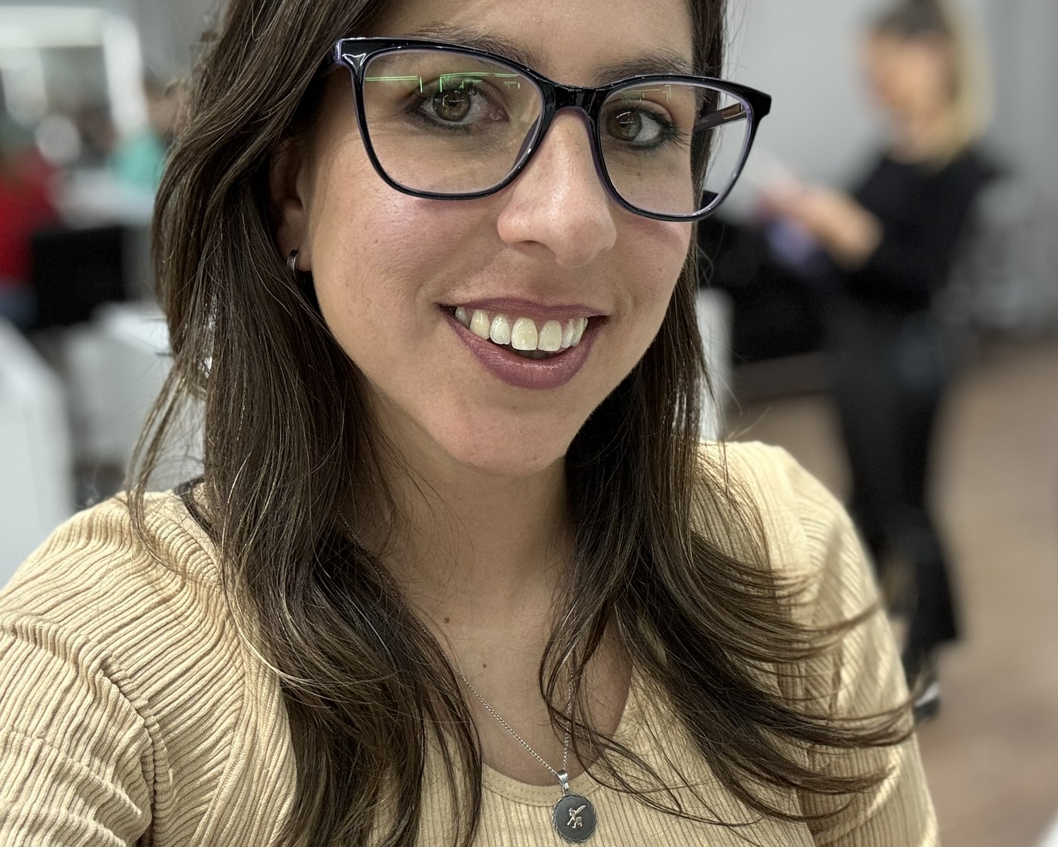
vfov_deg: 37.3
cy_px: 451
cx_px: 536
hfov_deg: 45.8
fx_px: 1252
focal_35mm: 40
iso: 64
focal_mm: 2.69
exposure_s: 1/100
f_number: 1.9
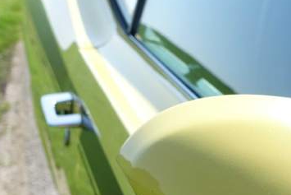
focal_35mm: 94
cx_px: 307
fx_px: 760
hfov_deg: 20.8
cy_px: 272
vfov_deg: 13.9
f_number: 4
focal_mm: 10.51
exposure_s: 1/640
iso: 125
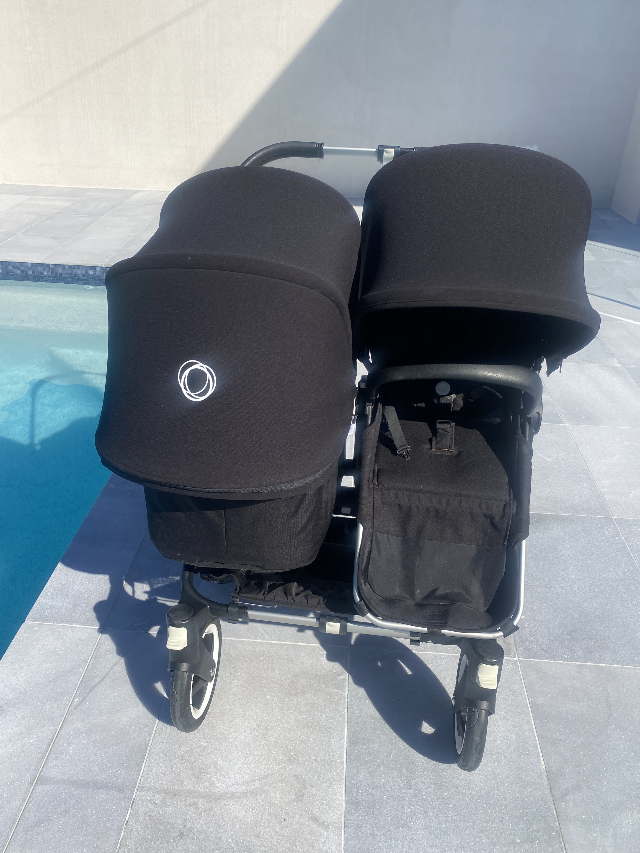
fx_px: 690
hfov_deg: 49.7
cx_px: 311
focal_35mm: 28
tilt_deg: -29.6
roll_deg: -0.5
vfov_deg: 63.4
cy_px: 414
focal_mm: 4.25
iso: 32
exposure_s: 1/3610
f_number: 1.8
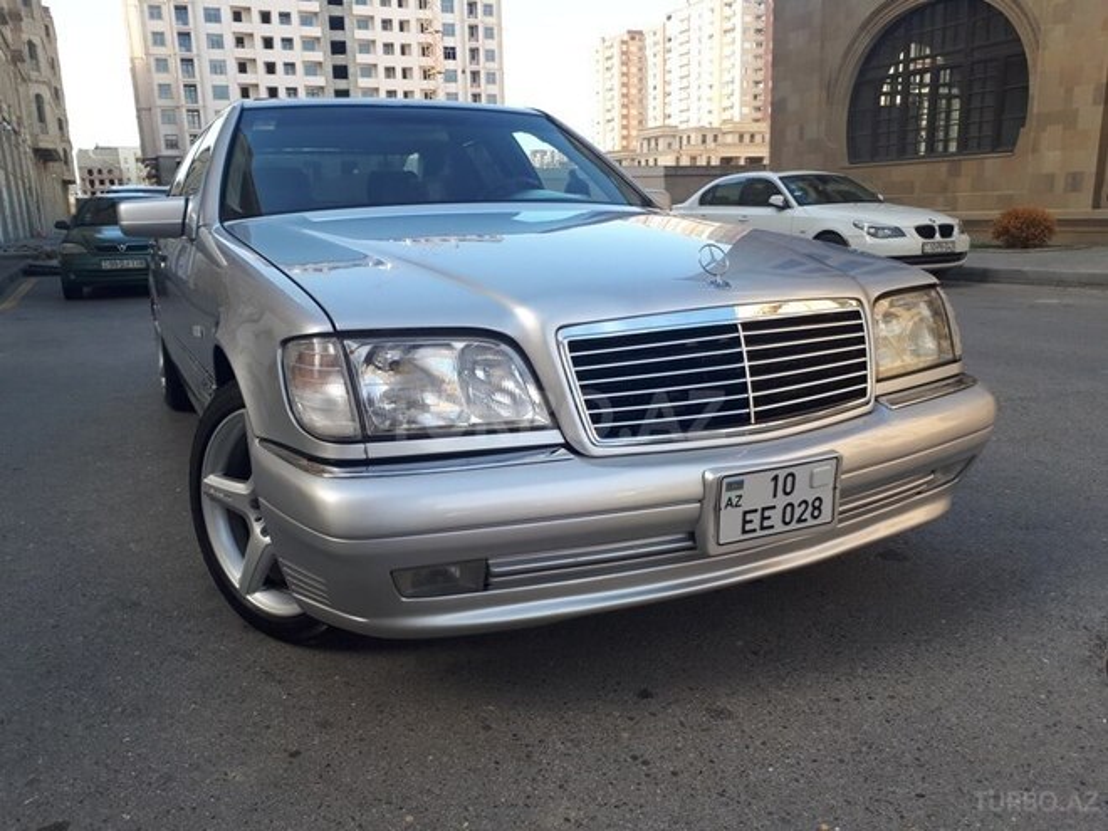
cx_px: 554
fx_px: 864
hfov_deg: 65.3
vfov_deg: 51.4
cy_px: 416
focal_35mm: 27
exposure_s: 1/279
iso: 40
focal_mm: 3.6
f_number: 1.9
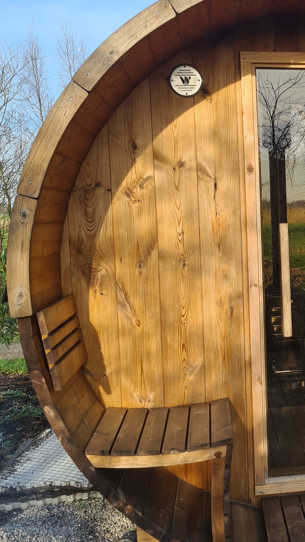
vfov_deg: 42.1
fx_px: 705
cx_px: 347
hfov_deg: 22.8
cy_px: 269
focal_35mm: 49
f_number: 1.8
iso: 50
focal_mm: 5.4
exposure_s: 1/1052
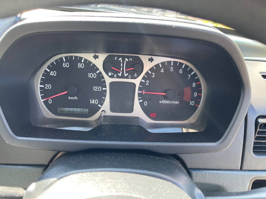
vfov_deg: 54.9
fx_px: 192
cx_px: 133
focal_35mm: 25
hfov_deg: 69.4
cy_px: 100
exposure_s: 1/121
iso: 125
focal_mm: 5.1
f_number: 1.6
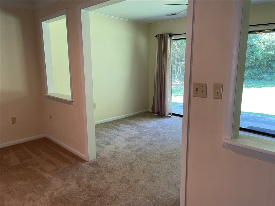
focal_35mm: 26
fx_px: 207
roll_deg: +0.6
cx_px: 138
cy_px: 103
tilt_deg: -10.5
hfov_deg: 67.3
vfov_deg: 53.1
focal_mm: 4.2
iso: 100
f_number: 1.6
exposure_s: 1/60
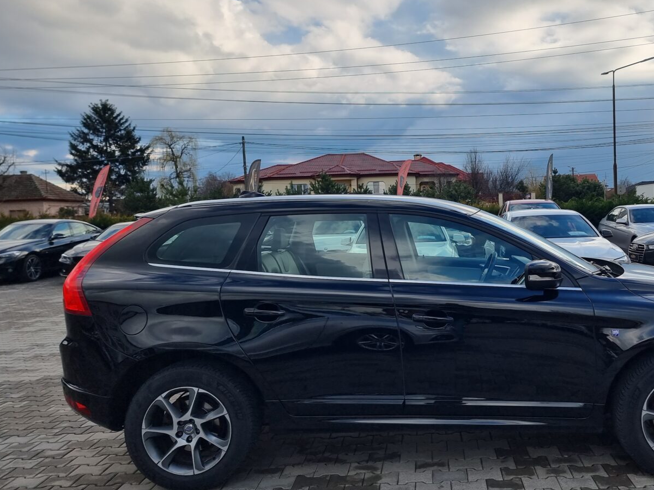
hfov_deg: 55.8
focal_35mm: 32
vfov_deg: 44.1
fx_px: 605
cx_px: 428
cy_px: 224
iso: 50
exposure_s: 1/572
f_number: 1.8
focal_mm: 6.7
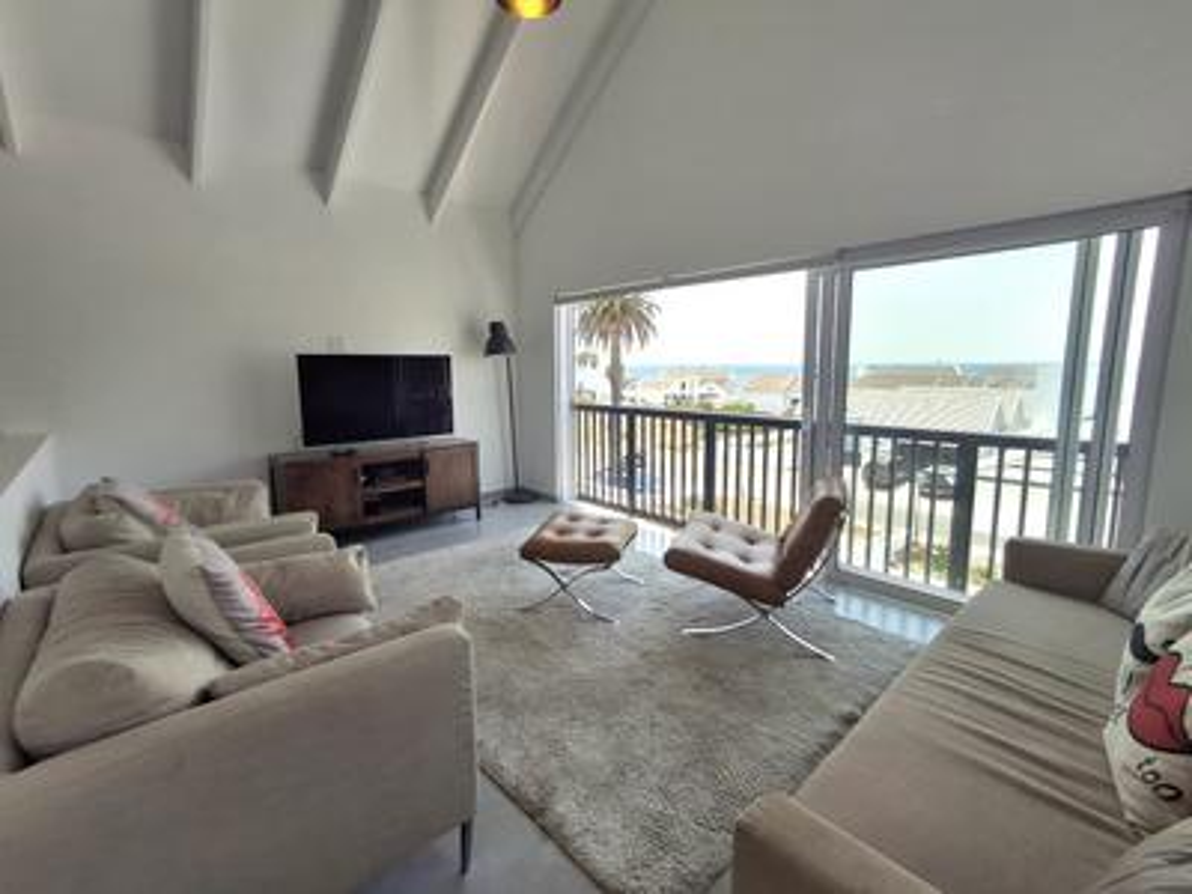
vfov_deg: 78.1
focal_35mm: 16
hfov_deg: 94.5
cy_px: 447
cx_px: 596
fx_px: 551
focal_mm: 1.64
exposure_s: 1/1000
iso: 40
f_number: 2.2
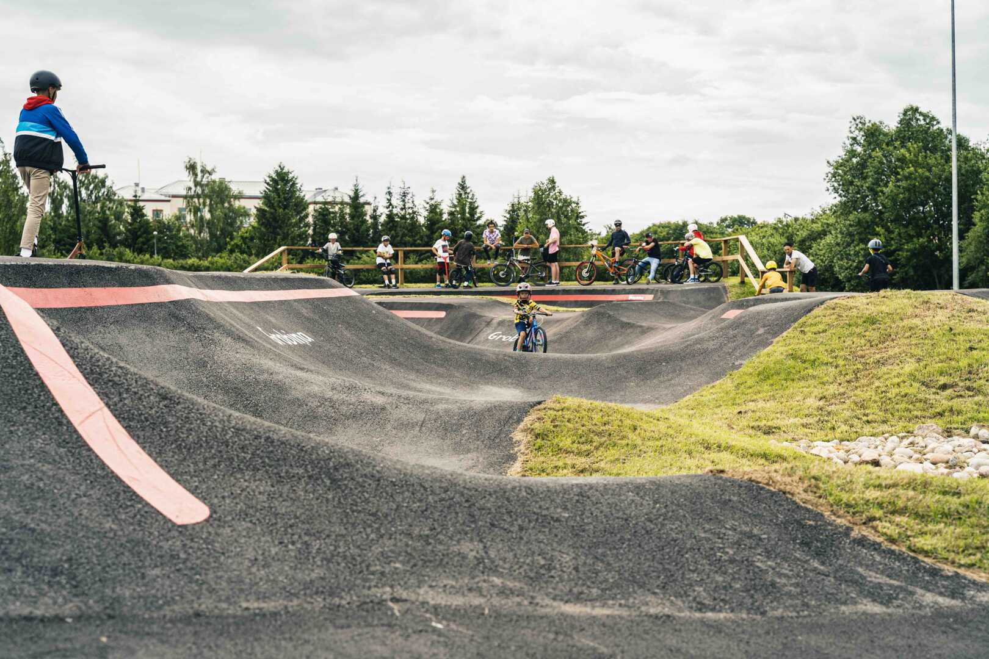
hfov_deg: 35.6
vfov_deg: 24.2
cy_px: 330
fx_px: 1538
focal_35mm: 56
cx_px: 494
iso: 200
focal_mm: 56
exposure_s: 1/500
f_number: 5
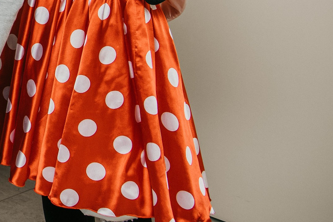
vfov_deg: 11.1
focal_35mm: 115
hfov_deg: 15.2
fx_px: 1063
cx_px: -286
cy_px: -176
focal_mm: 30
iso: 160
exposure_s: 1/160
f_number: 4
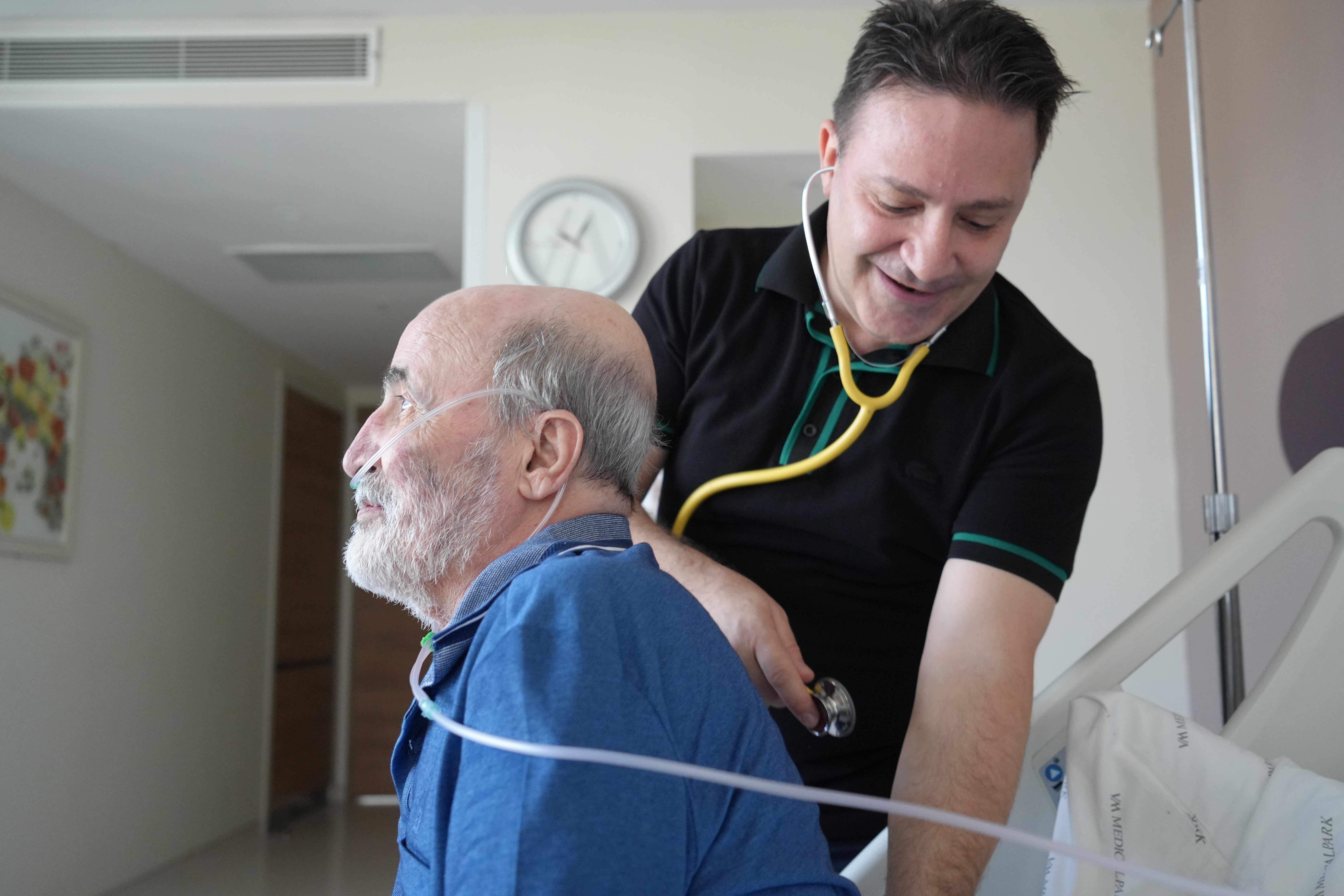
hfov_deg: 58.7
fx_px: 1195
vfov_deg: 41.1
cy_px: 448
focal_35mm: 32
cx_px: 672
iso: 3200
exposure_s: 1/160
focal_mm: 32
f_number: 4
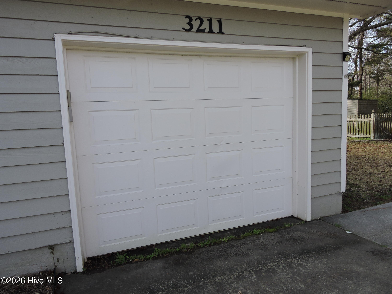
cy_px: 147
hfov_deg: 71.6
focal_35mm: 24
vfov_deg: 56.8
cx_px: 196
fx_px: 272
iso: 100
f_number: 3.3
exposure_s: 1/400
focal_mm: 4.3
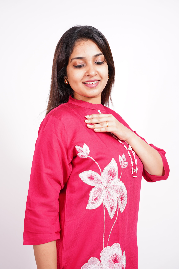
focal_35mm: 44
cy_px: 134
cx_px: 90
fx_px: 331
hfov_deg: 30.3
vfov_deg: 44.1
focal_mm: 44.4
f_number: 4
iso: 500
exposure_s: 1/50
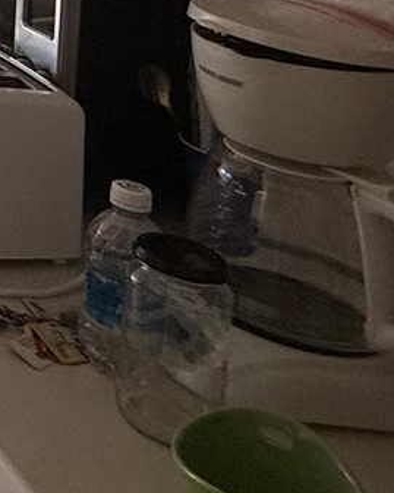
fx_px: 947
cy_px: -186
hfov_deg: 15.3
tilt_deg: -4.3
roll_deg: -0.8
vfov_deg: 24.5
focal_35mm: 65
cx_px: -517
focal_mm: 2.22
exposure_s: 1/99
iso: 200
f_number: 2.2
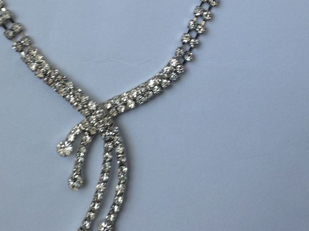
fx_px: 561
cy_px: 68
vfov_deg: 23.1
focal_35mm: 63
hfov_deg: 30.6
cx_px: 116
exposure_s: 1/15
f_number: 2.4
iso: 50
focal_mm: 4.28
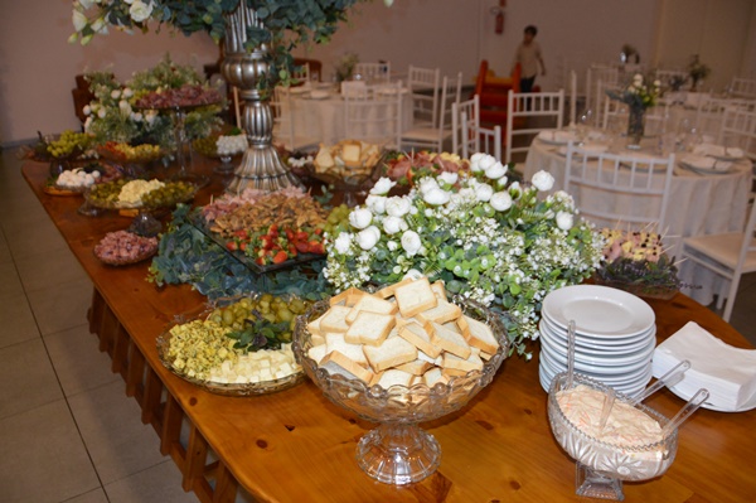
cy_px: 252
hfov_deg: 37.9
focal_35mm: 52
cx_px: 378
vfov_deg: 25.7
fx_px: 1102
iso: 1400
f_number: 4.5
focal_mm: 35
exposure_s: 1/60
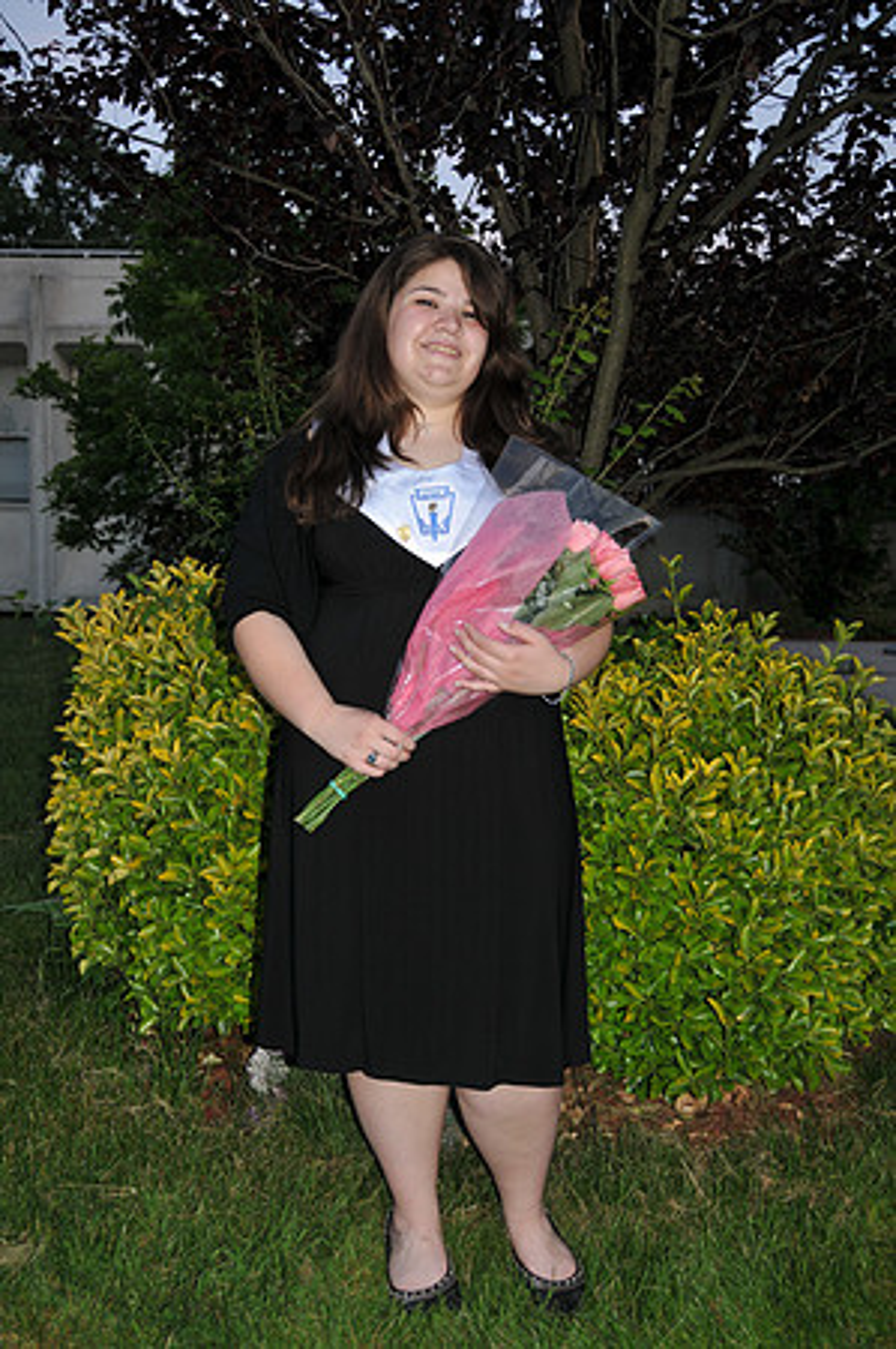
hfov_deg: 36.8
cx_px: 448
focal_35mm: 36
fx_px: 1347
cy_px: 674
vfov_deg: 53.2
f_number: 3.8
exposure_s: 1/60
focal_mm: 24
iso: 200
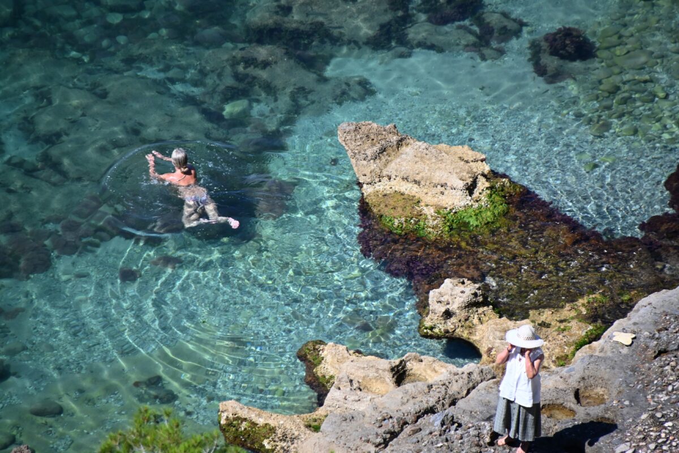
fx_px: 8487
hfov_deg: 4.6
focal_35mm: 450
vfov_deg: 3.1
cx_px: 340
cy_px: 226
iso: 1000
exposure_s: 1/3200
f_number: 7.1
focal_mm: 300
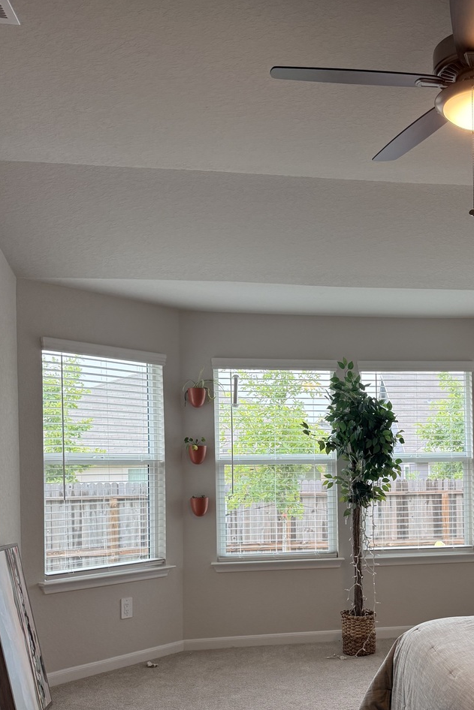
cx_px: 387
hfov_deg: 33.9
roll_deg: +1.0
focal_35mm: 38
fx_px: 750
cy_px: 472
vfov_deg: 49.8
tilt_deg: -0.1
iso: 125
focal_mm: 6.76
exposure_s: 1/231
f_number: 1.78
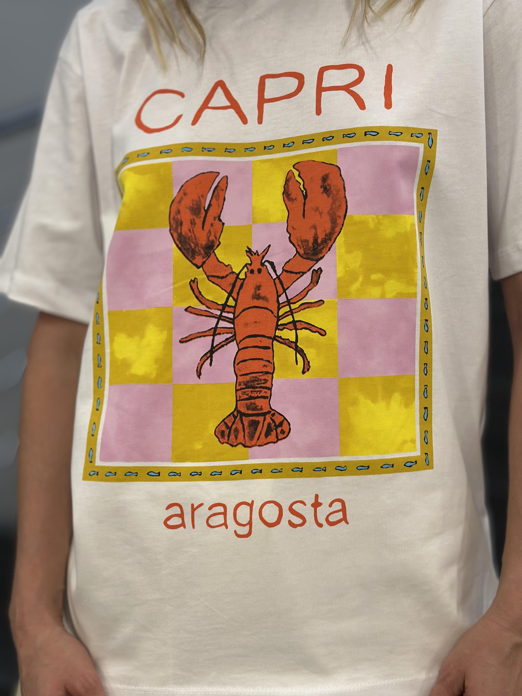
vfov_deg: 39.7
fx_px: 965
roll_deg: -2.3
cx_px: 261
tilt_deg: -2.6
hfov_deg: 30.3
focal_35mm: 48
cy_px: 348
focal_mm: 6.86
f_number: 1.78
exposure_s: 1/50
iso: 100
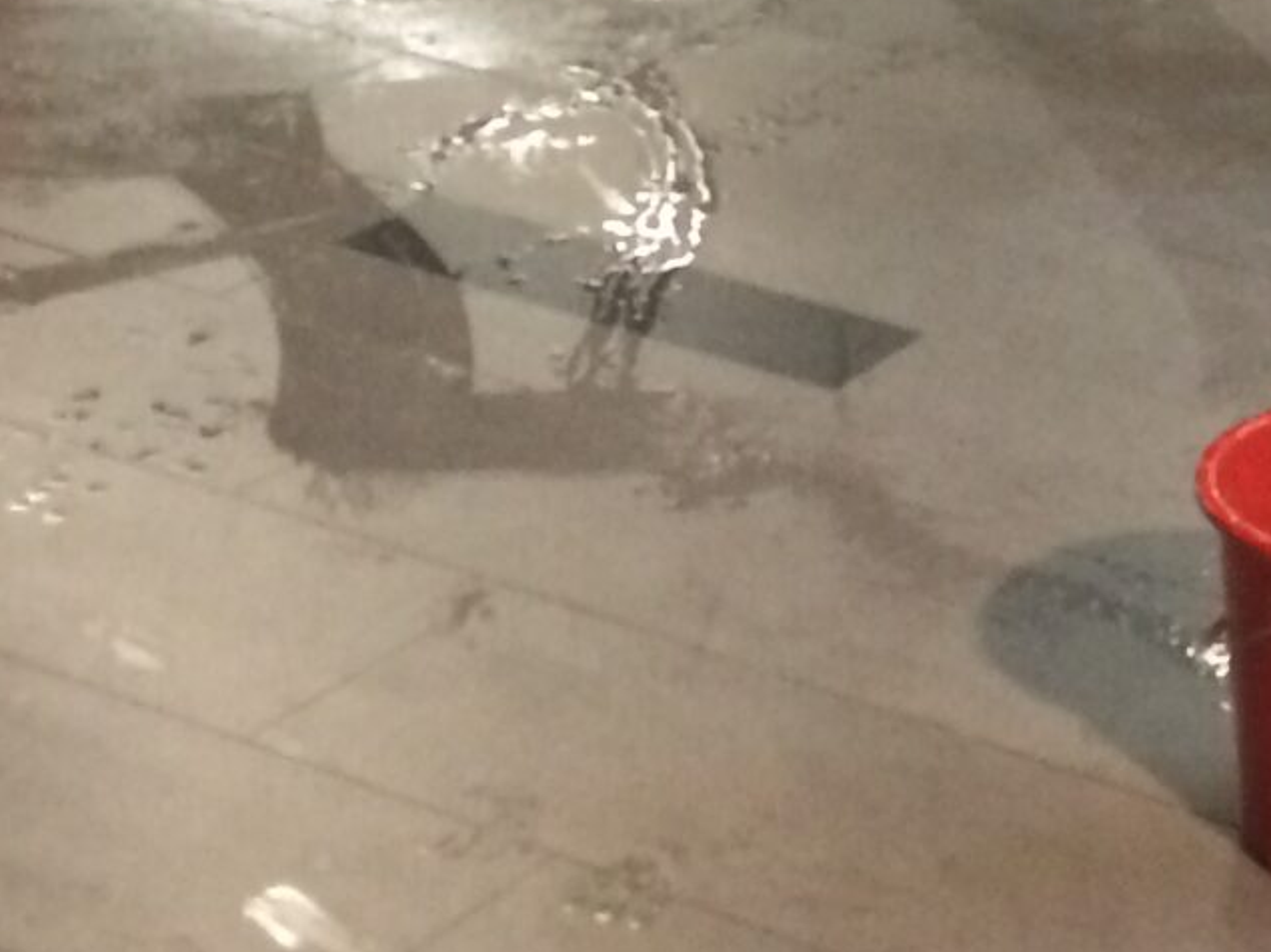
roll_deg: -0.8
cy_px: -638
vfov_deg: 11.9
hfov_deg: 16.5
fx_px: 4295
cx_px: 1259
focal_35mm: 117
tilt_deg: -11.9
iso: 320
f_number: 2.2
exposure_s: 1/17
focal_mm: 4.15
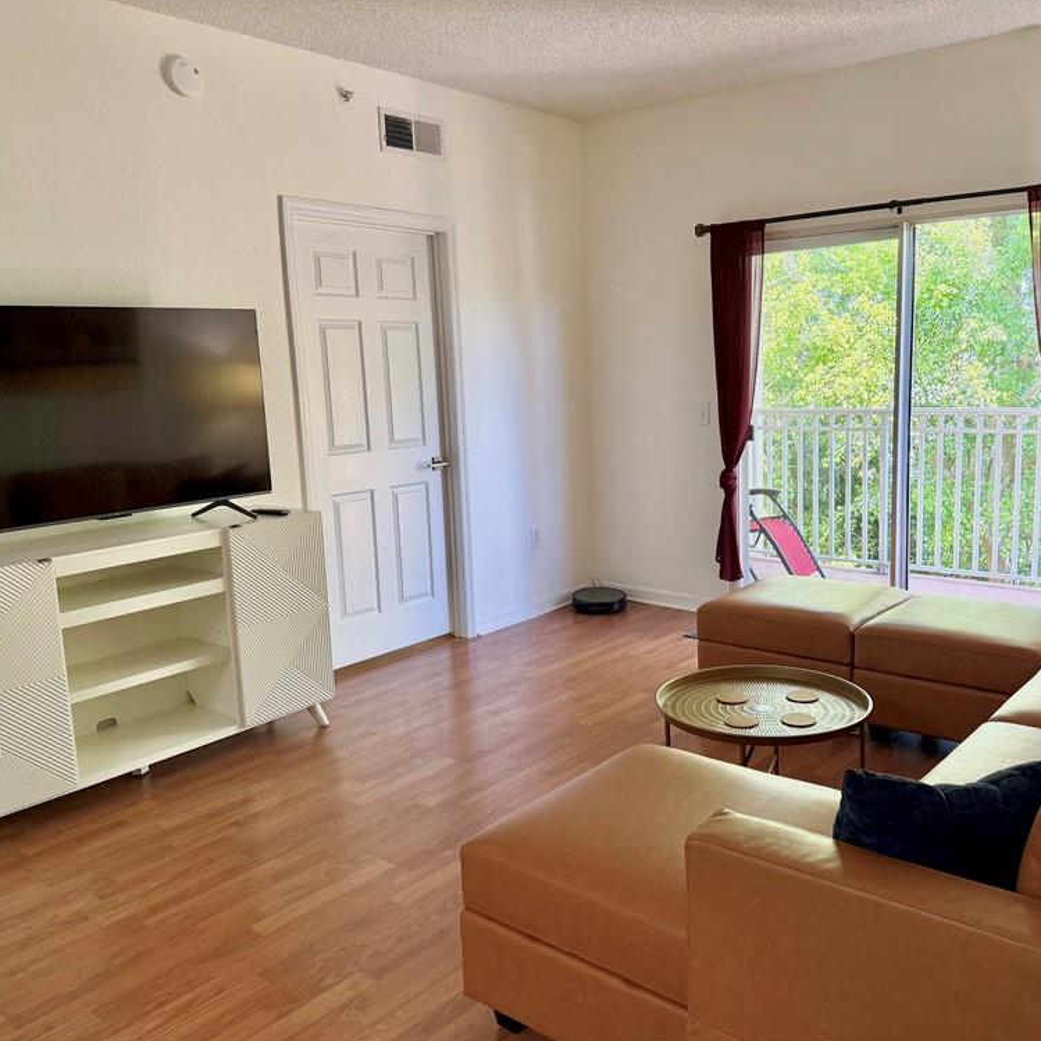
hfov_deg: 55.5
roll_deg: +2.3
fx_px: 987
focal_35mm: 29
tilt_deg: -9.5
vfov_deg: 55.6
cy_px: 513
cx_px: 588
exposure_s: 1/121
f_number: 1.78
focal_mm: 6.76
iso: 200
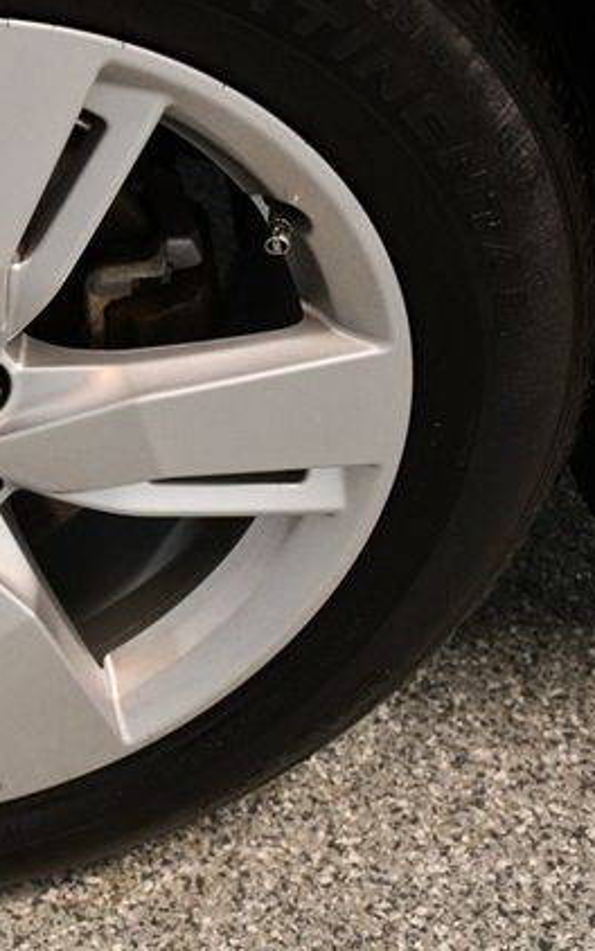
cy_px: 476
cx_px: -113
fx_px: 2282
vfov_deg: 23.5
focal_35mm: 88
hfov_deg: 14.4
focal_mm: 38
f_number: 4.2
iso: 2800
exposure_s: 1/125
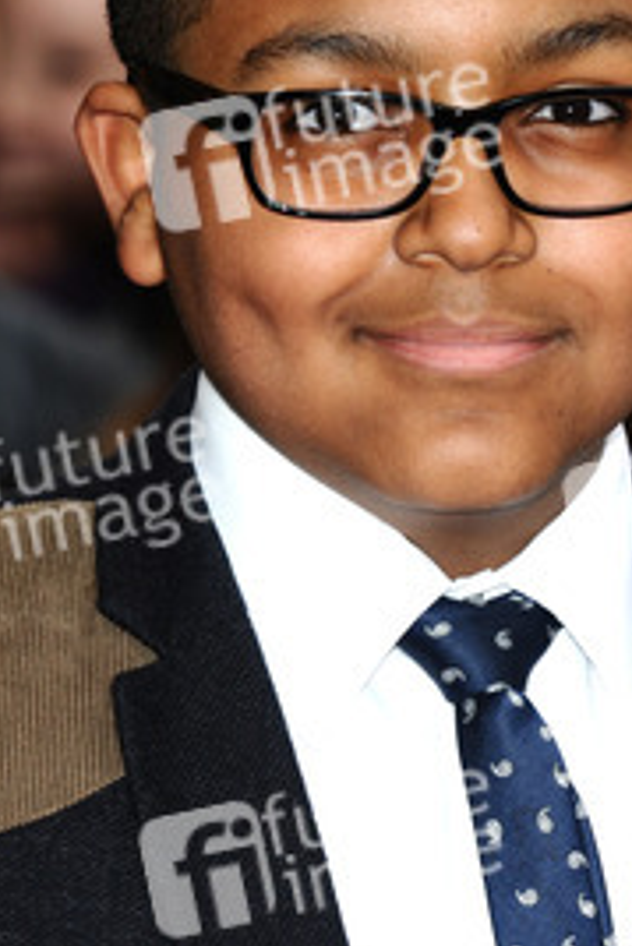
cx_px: 425
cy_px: 325
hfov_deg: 4.6
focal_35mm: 302
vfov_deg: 6.8
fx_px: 7935
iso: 320
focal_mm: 135
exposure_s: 1/200
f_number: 4.5
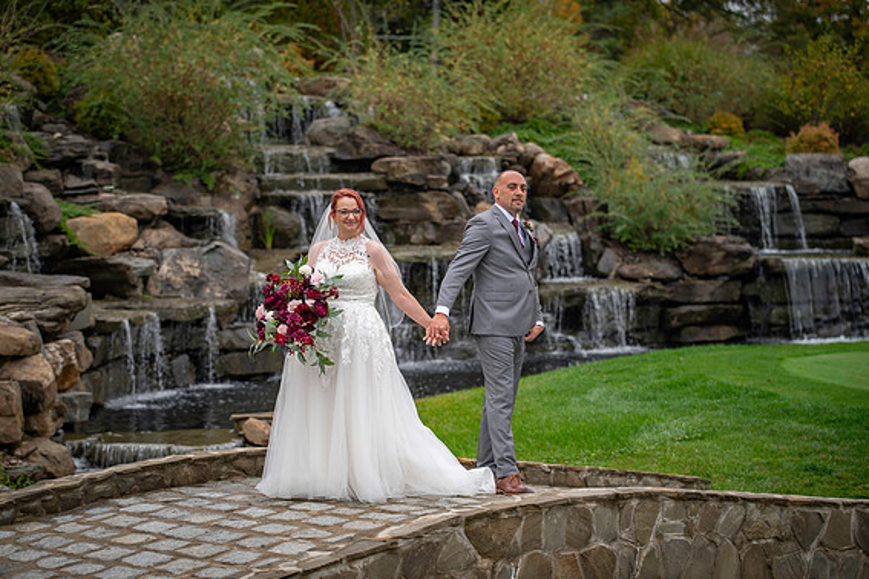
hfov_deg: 22.1
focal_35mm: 92
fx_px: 2221
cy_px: 293
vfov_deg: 14.9
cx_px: 438
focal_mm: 90
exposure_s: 1/125
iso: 80
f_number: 2.8
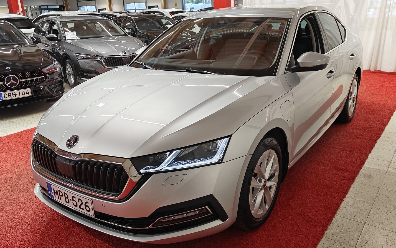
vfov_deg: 40.5
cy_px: 135
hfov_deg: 61.2
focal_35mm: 31
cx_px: 198
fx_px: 335
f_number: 1.8
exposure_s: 1/100
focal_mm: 5.59
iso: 80
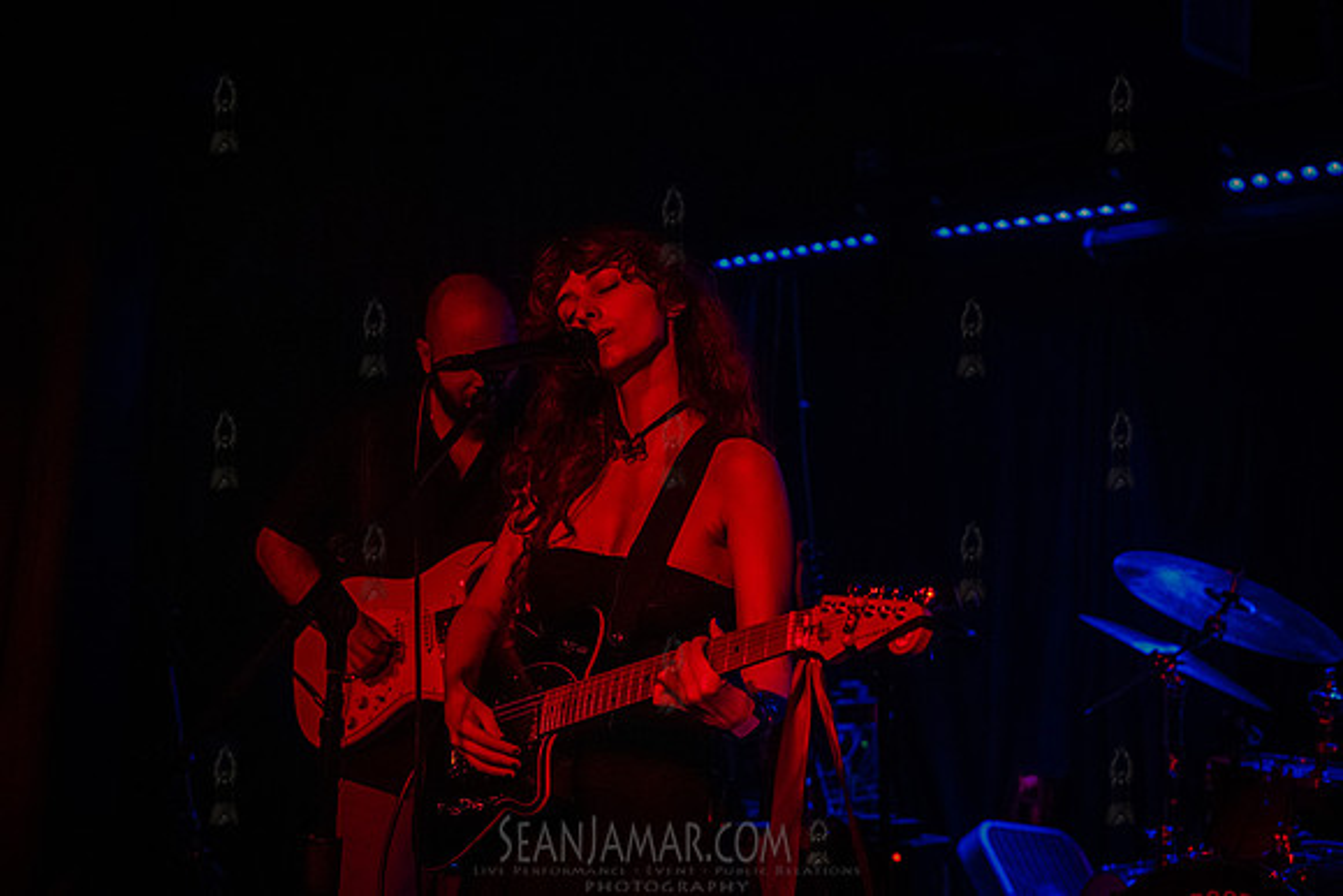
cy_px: 448
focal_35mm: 44
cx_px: 671
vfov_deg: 30.5
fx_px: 1643
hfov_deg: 44.5
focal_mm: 44
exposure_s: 1/320
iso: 16000
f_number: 3.2
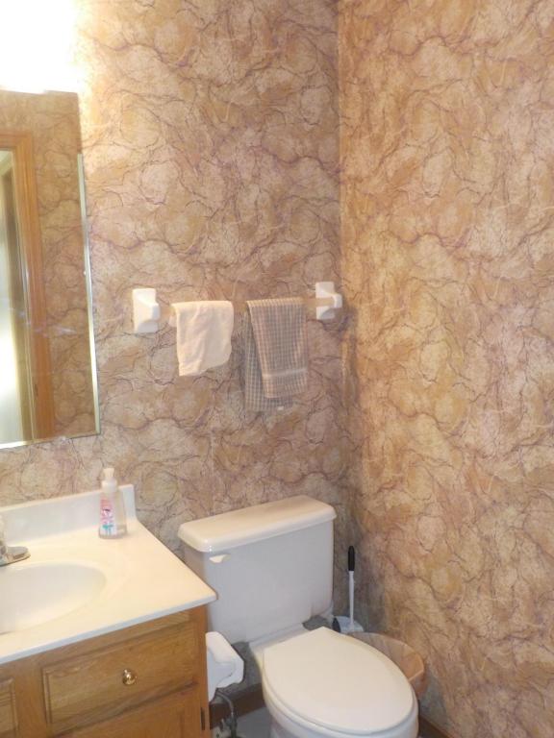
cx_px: 277
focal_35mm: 30
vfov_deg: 60.0
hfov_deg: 46.8
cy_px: 369
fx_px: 640
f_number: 3.3
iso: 360
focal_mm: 4.1
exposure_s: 1/30
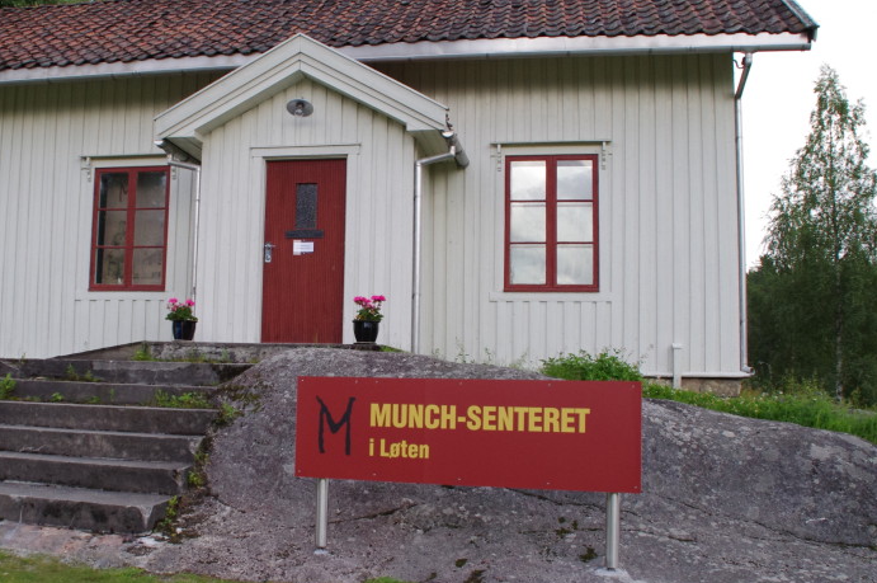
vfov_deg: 33.3
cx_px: 313
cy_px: 287
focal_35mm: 40
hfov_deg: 47.9
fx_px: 973
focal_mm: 18
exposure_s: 1/500
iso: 800
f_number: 8
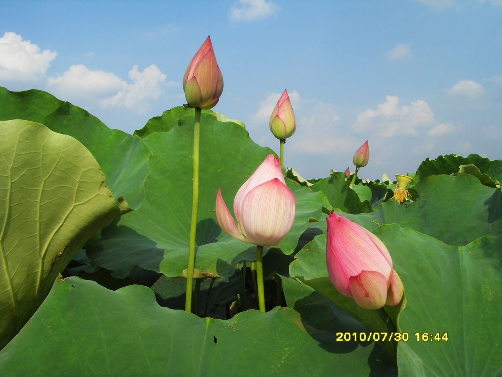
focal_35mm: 39
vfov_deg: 36.8
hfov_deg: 47.9
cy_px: 188
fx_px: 566
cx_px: 251
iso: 80
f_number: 6.2
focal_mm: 6.6
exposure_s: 1/350
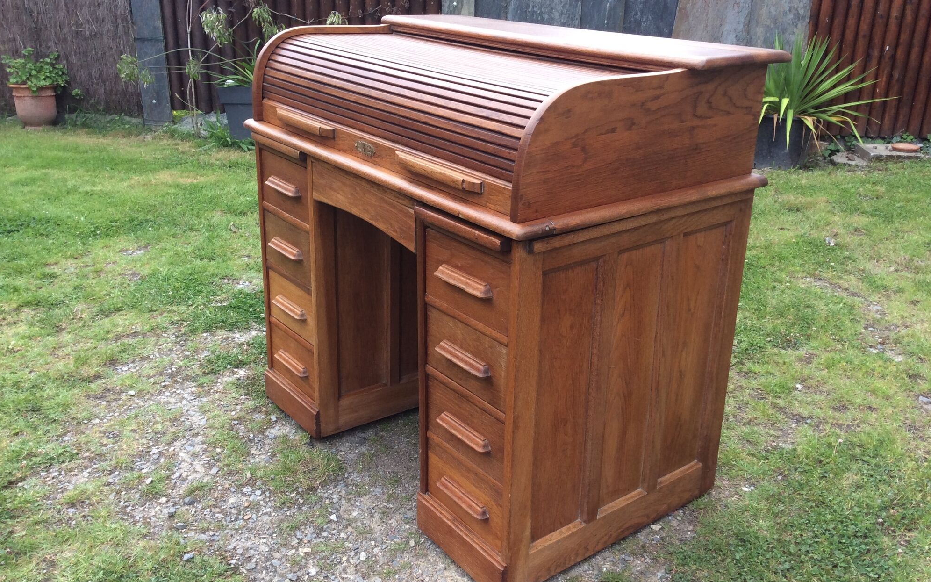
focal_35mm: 34
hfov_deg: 56.7
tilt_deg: -23.7
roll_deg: -1.1
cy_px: 281
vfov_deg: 37.3
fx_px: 863
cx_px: 465
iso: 32
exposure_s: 1/107
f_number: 2.4
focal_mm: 3.3
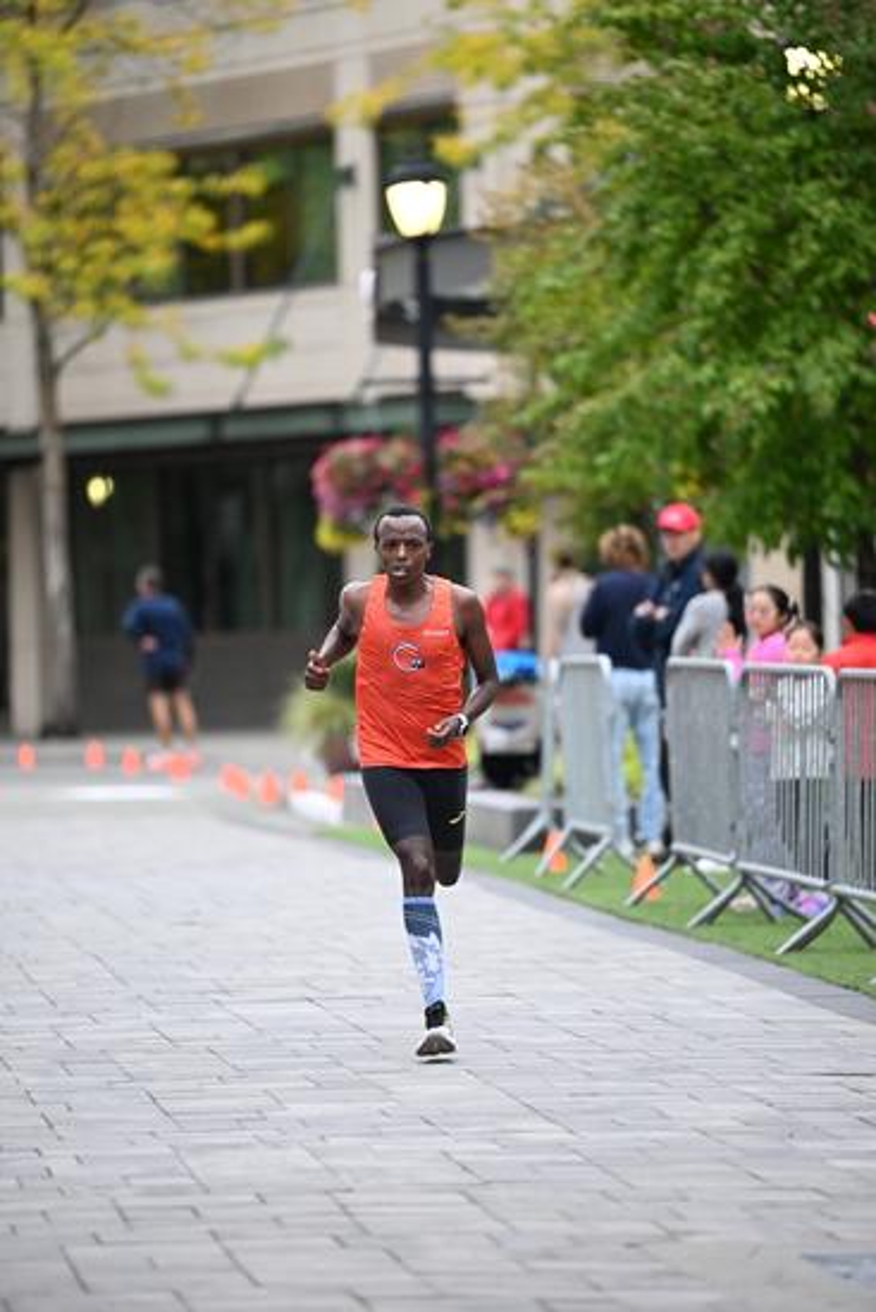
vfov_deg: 10.3
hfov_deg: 6.9
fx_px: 7295
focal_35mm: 200
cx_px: 438
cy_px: 656
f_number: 2.8
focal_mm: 200
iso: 1600
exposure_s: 1/800
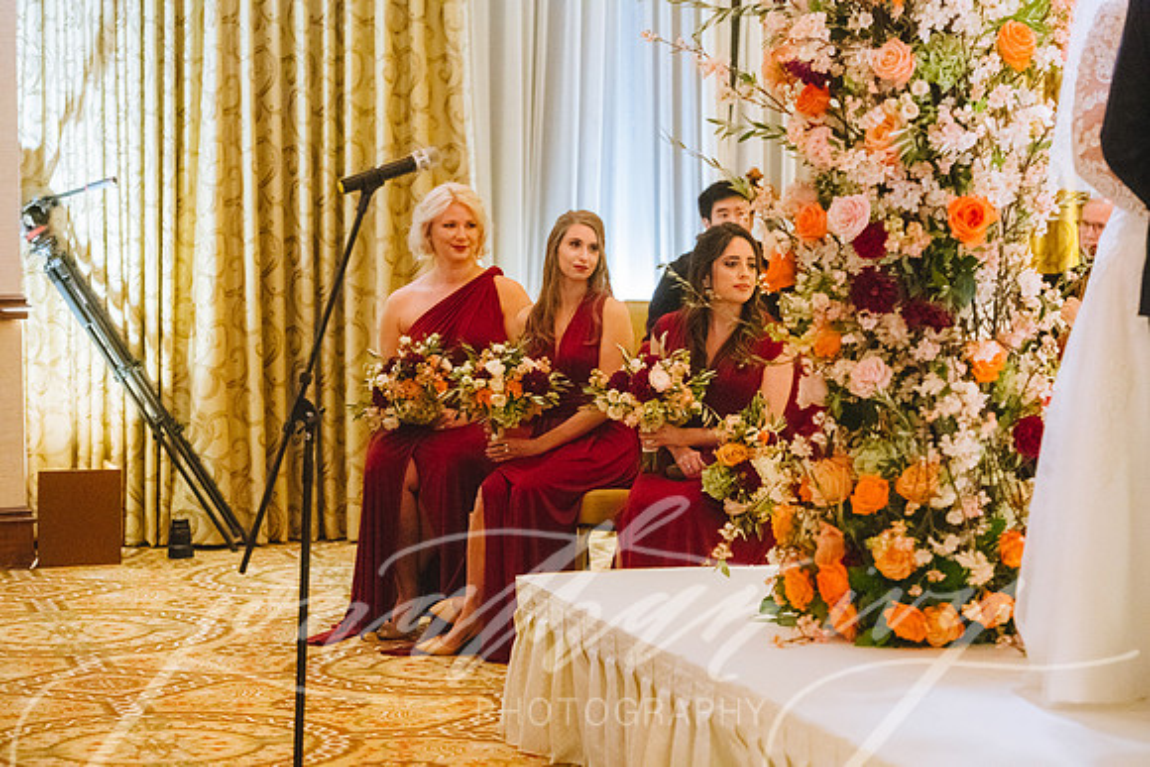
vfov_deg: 12.4
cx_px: 575
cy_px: 384
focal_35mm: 110
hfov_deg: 18.6
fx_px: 3519
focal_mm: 110
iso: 10000
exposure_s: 1/160
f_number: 2.8
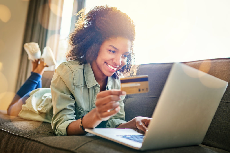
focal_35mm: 35
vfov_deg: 37.9
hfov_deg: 54.4
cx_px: 115
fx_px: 224
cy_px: 76
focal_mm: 35
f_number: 2
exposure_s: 1/320
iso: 200
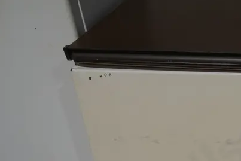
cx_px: 282
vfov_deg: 18.4
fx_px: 496
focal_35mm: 74
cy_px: 115
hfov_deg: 24.9
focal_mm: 14
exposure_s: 1/100
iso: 200
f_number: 3.5
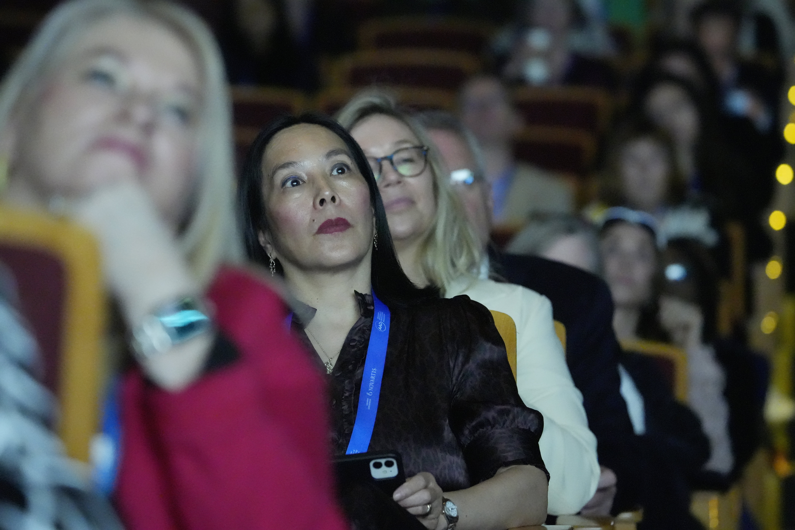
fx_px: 5874
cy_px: 265
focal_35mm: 266
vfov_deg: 5.2
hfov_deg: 7.7
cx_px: 398
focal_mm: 266
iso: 25600
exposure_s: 1/100
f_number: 6.3
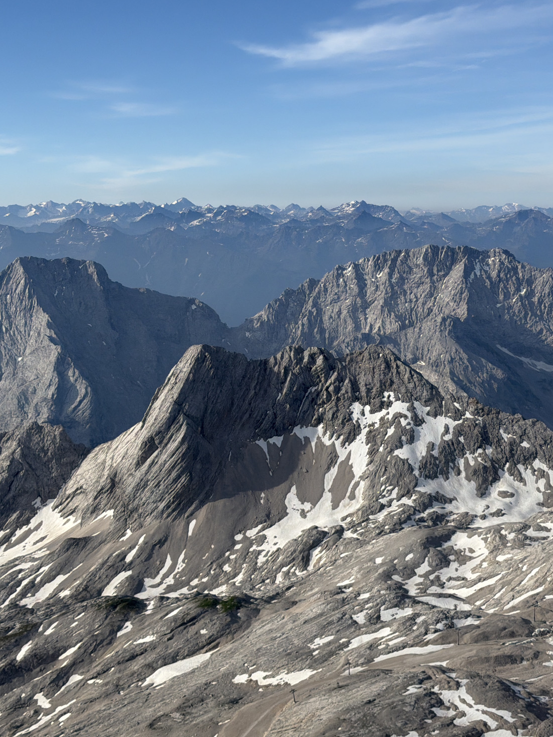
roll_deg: +0.2
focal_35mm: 65
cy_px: 365
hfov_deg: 22.6
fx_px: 1384
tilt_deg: -6.3
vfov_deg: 29.8
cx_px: 261
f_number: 1.78
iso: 64
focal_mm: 6.76
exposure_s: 1/6536
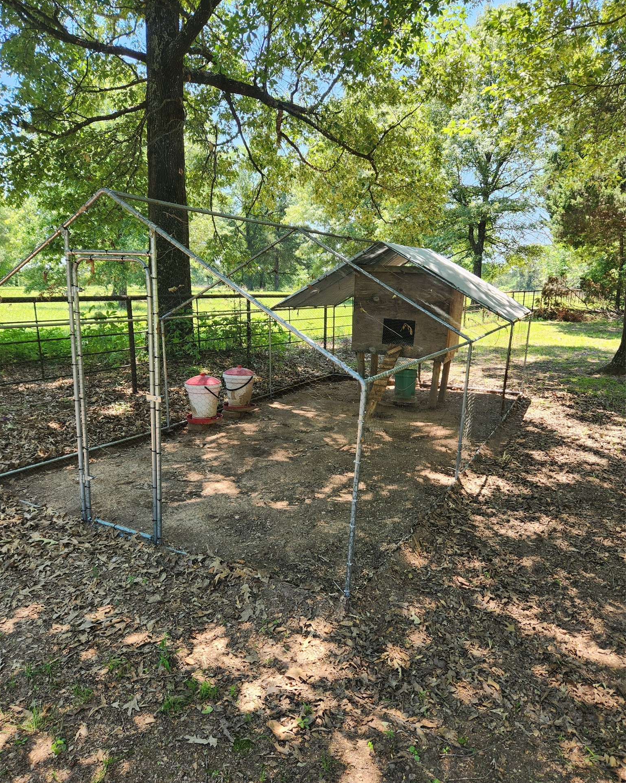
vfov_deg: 70.2
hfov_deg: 58.8
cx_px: 313
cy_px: 415
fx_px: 556
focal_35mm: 24
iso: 25
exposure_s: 1/180
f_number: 1.8
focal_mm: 5.4
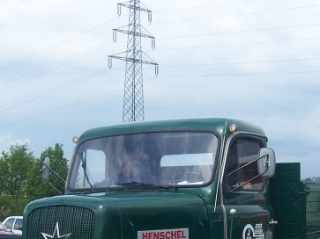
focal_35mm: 75
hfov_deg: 25.9
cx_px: 195
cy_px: 232
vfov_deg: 19.1
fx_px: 693
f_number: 5.6
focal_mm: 5.6
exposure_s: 1/350
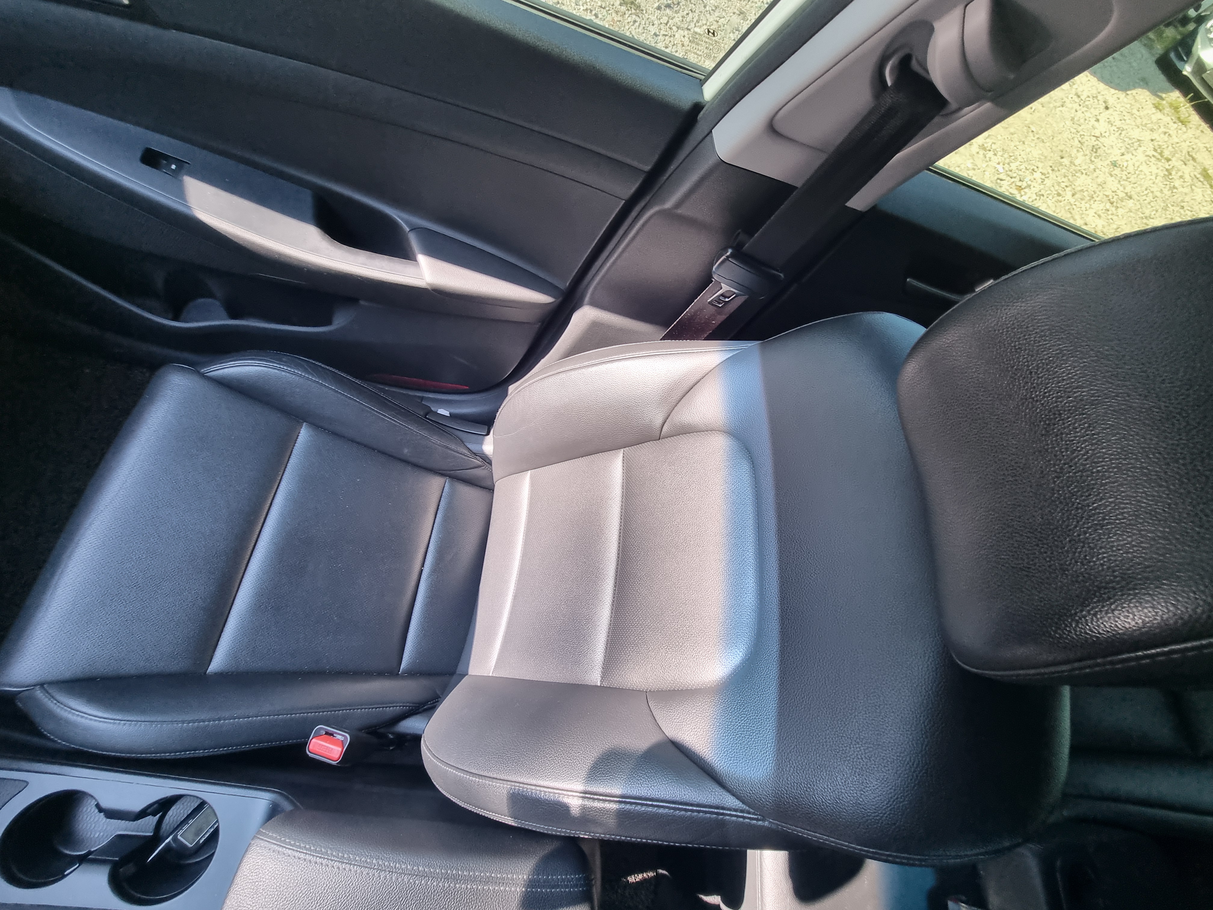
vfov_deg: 89.9
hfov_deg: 106.2
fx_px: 456
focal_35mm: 13
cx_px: 606
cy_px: 455
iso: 160
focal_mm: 2.2
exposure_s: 1/60
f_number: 2.2
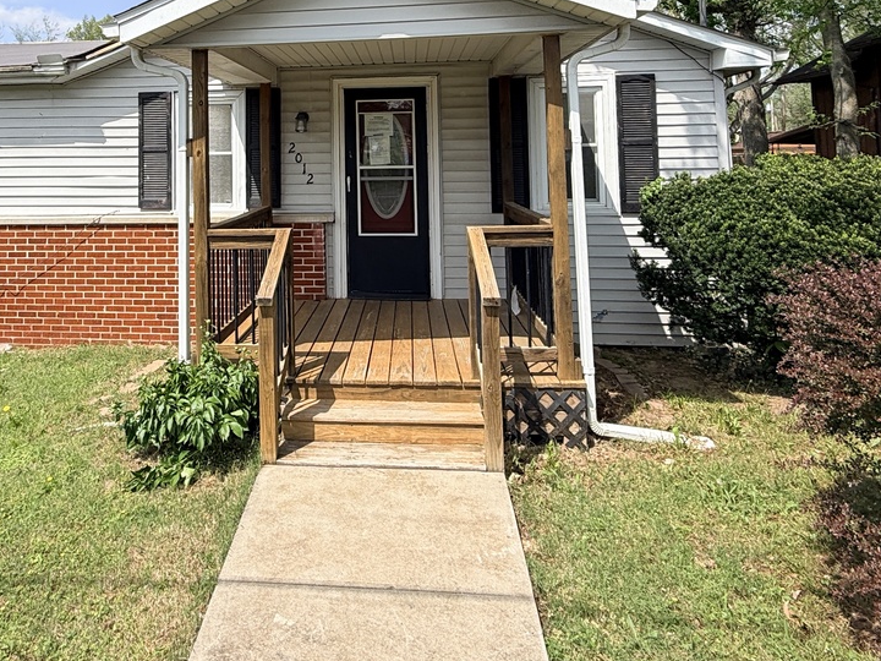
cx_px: 316
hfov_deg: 62.3
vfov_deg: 46.7
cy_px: 118
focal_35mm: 28
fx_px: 713
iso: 20
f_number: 2.2
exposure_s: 1/809
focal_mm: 2.22
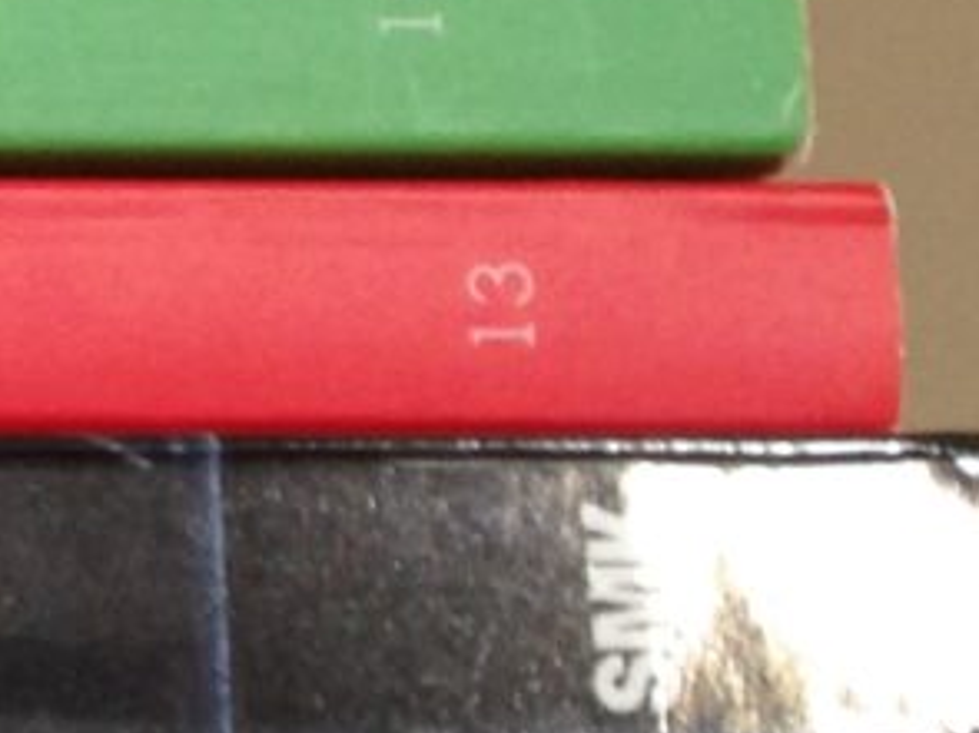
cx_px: -1995
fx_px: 6333
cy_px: 50
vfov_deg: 6.6
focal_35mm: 224
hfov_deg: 7.7
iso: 50
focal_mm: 4.12
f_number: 2.4
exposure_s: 1/20
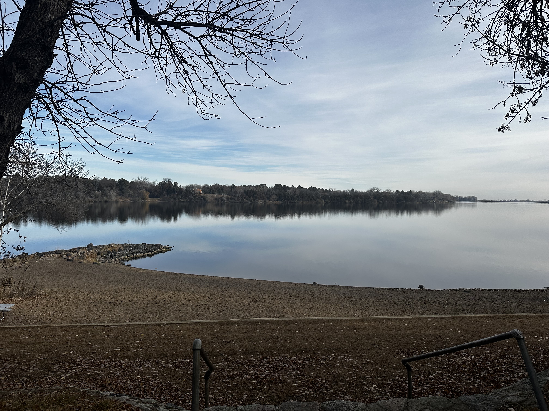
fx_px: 381
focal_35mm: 24
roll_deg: -1.7
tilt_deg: -1.2
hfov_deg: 71.6
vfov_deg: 56.8
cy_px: 206
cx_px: 274
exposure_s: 1/5000
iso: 80
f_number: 1.78
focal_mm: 6.86
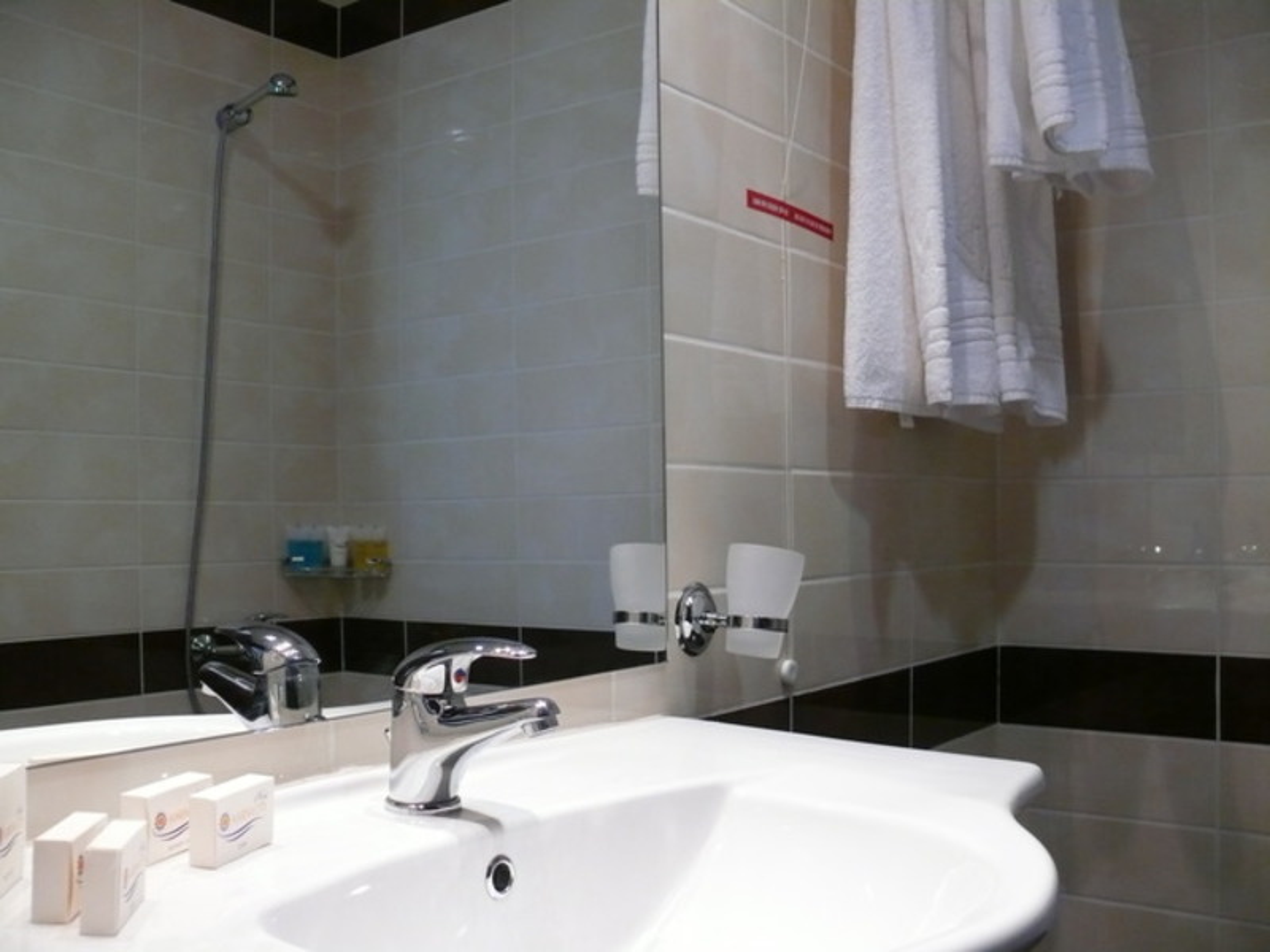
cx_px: 635
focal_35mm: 35
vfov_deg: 40.7
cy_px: 476
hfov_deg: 52.6
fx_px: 1284
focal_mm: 7.4
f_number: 2.8
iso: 400
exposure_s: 1/50
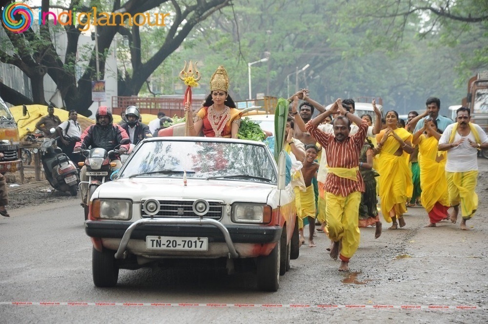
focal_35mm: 158
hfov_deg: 13.1
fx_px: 2132
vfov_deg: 8.7
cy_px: 162
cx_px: 244
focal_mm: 105
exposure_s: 1/80
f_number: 6.3
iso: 400
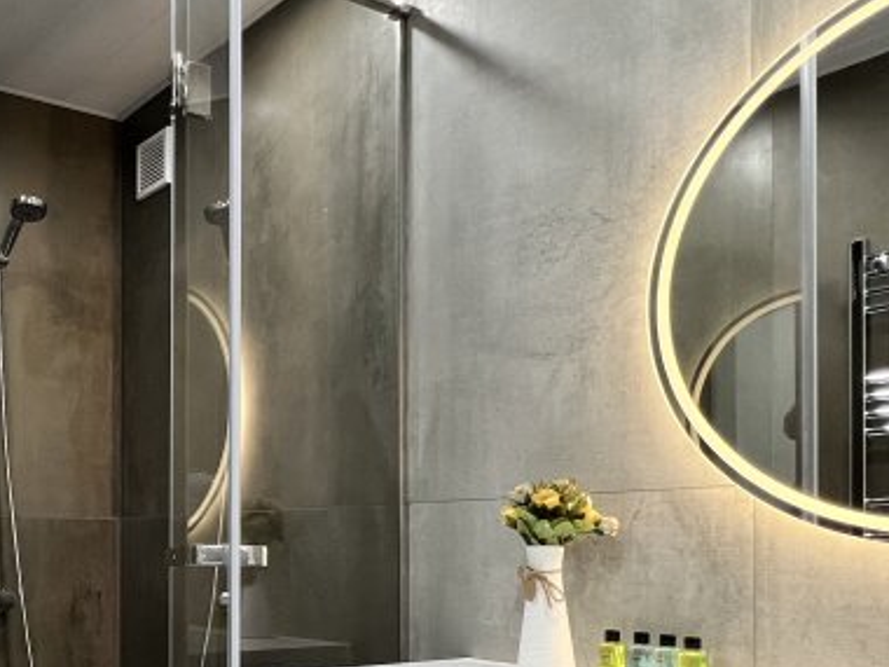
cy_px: 543
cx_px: 66
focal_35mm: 35
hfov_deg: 46.7
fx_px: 899
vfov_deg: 39.0
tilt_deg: +0.6
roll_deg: -0.3
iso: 250
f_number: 1.8
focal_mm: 1.57
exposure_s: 1/100
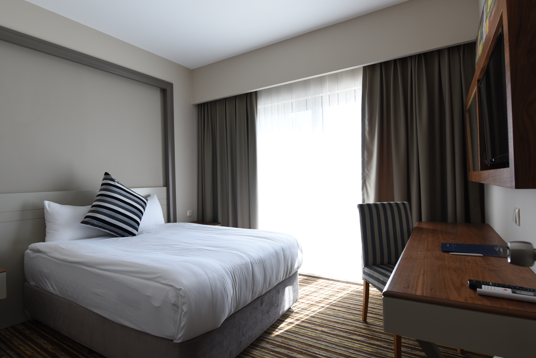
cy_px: 181
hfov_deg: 86.8
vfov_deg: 64.6
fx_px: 283
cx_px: 254
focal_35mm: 19
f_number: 5.6
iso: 320
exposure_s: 1/100
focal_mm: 14
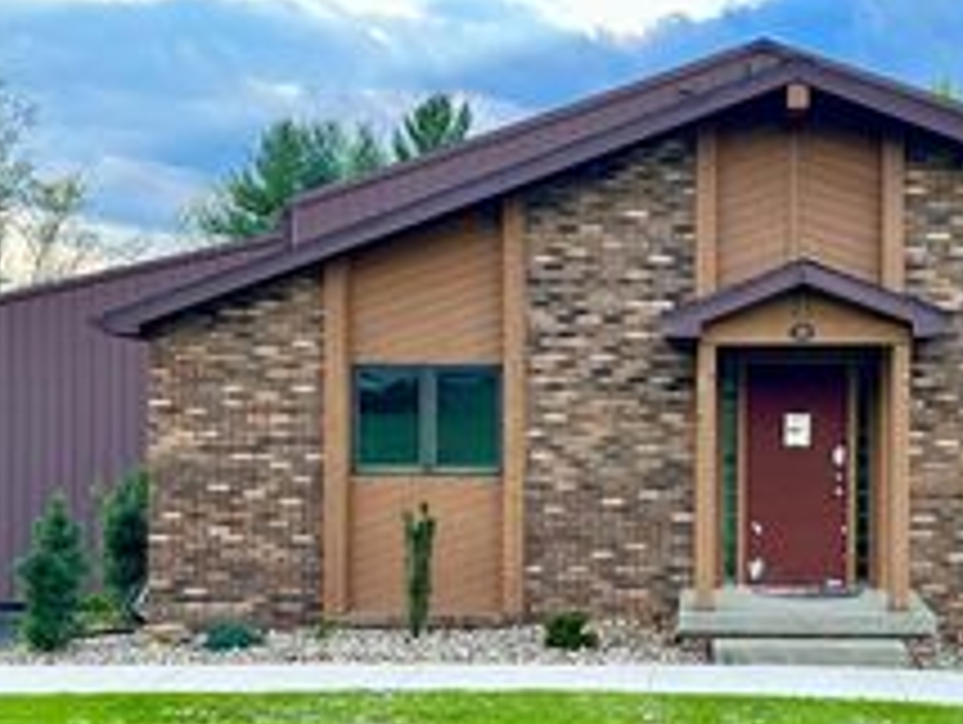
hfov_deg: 34.0
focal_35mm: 56
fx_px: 1560
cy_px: 429
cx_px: 652
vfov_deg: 26.1
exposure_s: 1/574
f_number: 1.78
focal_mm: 6.86
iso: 80
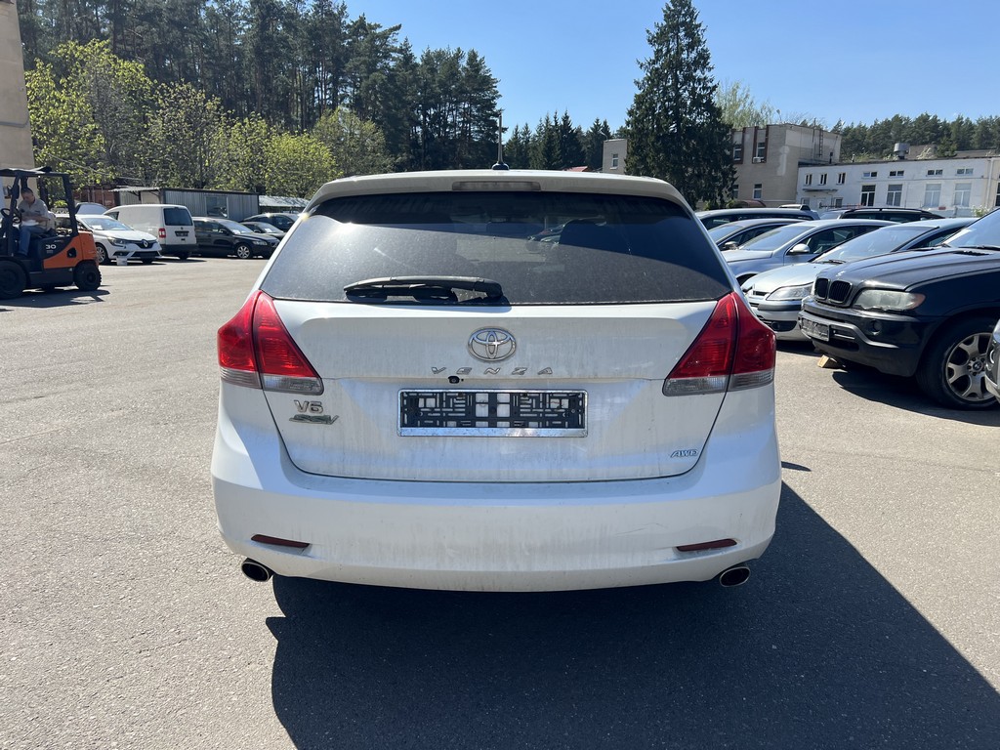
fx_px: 751
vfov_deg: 53.1
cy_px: 375
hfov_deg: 67.3
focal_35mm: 26
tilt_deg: -12.9
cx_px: 500
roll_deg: -1.4
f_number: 1.5
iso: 50
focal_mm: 5.7
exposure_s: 1/2762
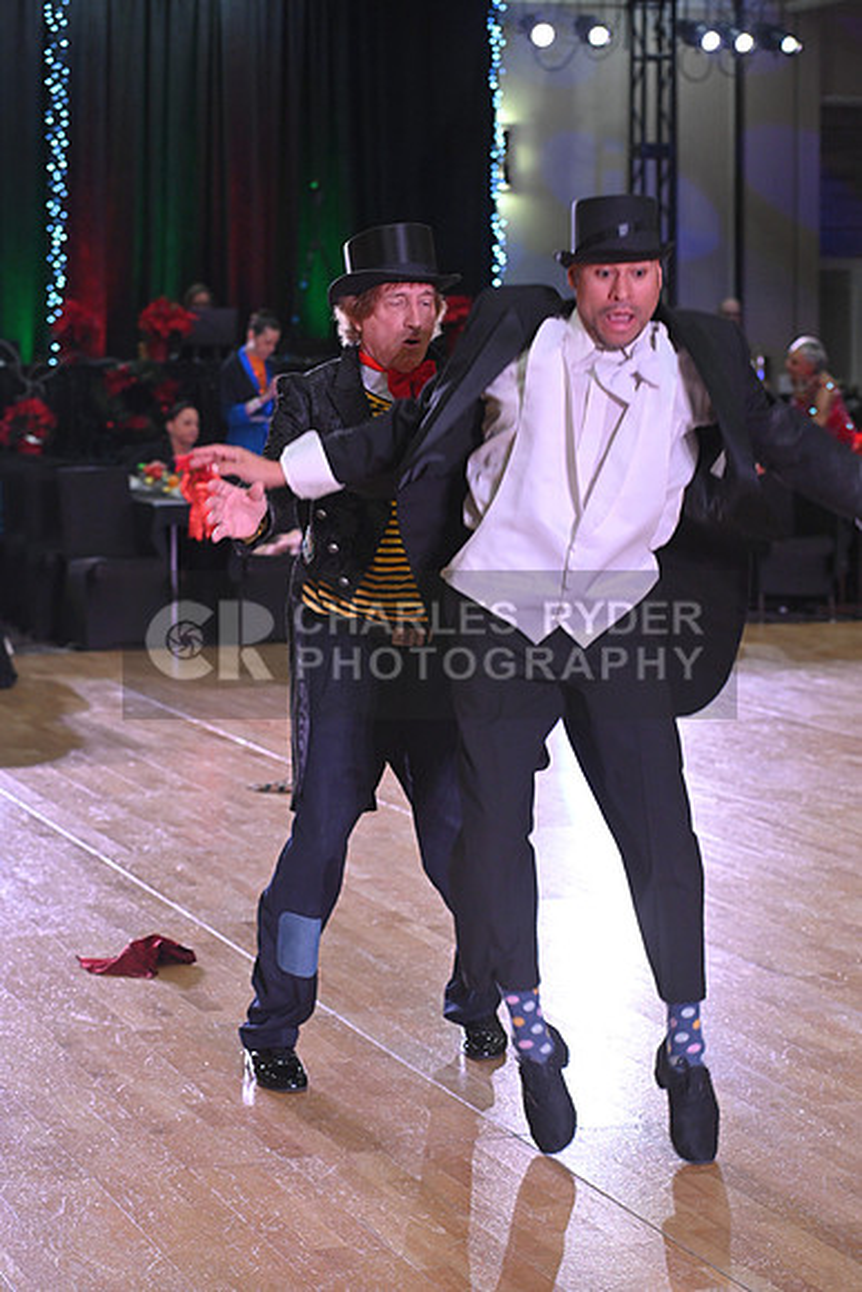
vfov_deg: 24.8
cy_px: 646
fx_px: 2943
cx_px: 431
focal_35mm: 82
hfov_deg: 16.7
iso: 2000
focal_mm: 82
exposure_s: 1/320
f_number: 5
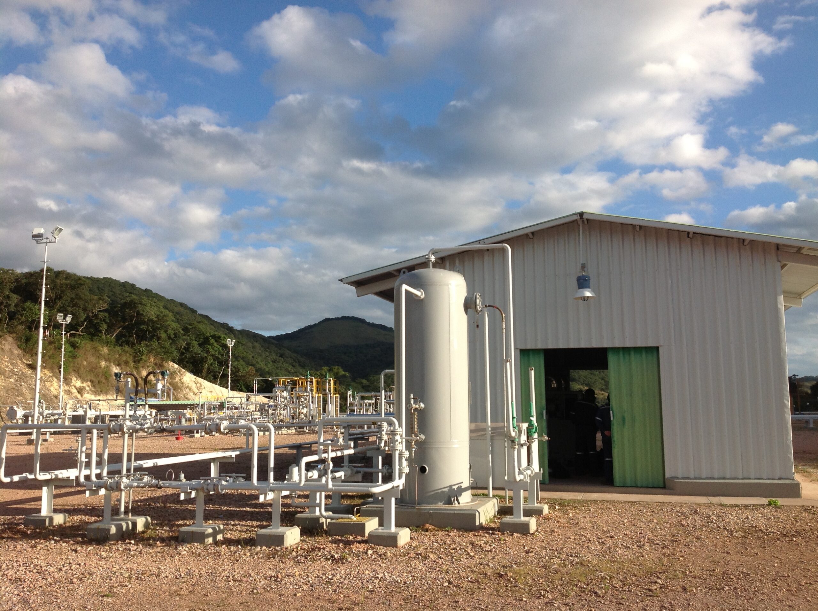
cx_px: 409
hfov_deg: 52.7
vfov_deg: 40.6
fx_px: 826
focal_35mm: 35
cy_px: 306
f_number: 2.4
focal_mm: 4.28
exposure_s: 1/1439
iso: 50
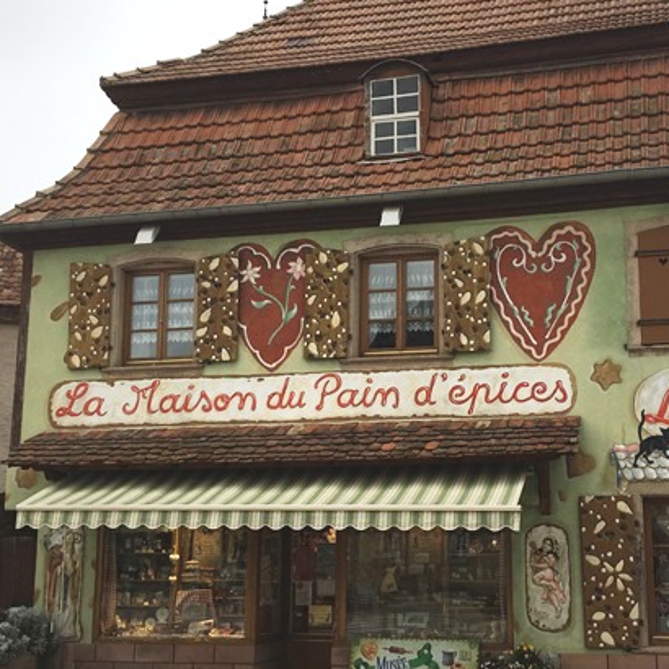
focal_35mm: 50
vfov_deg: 34.0
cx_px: 403
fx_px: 1093
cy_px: 364
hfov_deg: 33.9
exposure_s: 1/346
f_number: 2.2
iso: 25
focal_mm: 4.15
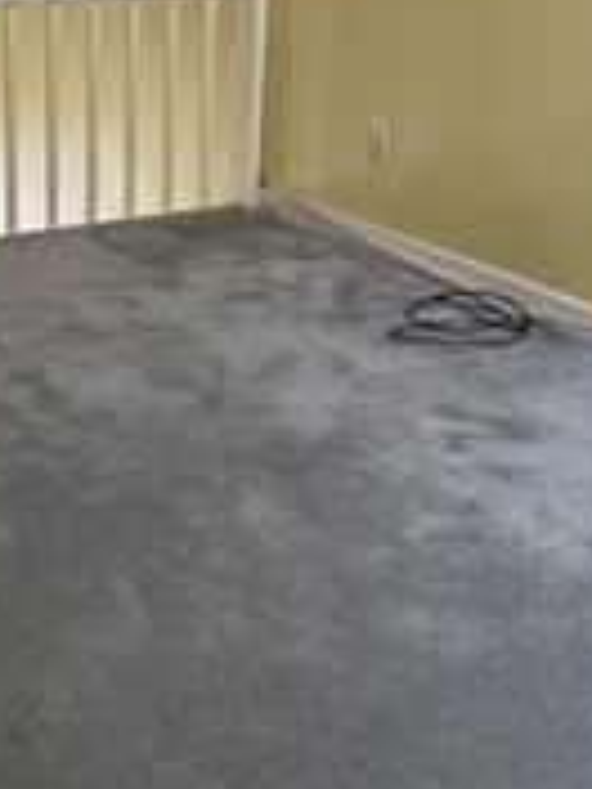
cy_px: 224
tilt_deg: -16.3
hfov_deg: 23.1
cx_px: 9
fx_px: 1391
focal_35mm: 61
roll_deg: +0.8
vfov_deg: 31.3
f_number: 2.2
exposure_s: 1/60
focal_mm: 2.22
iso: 400
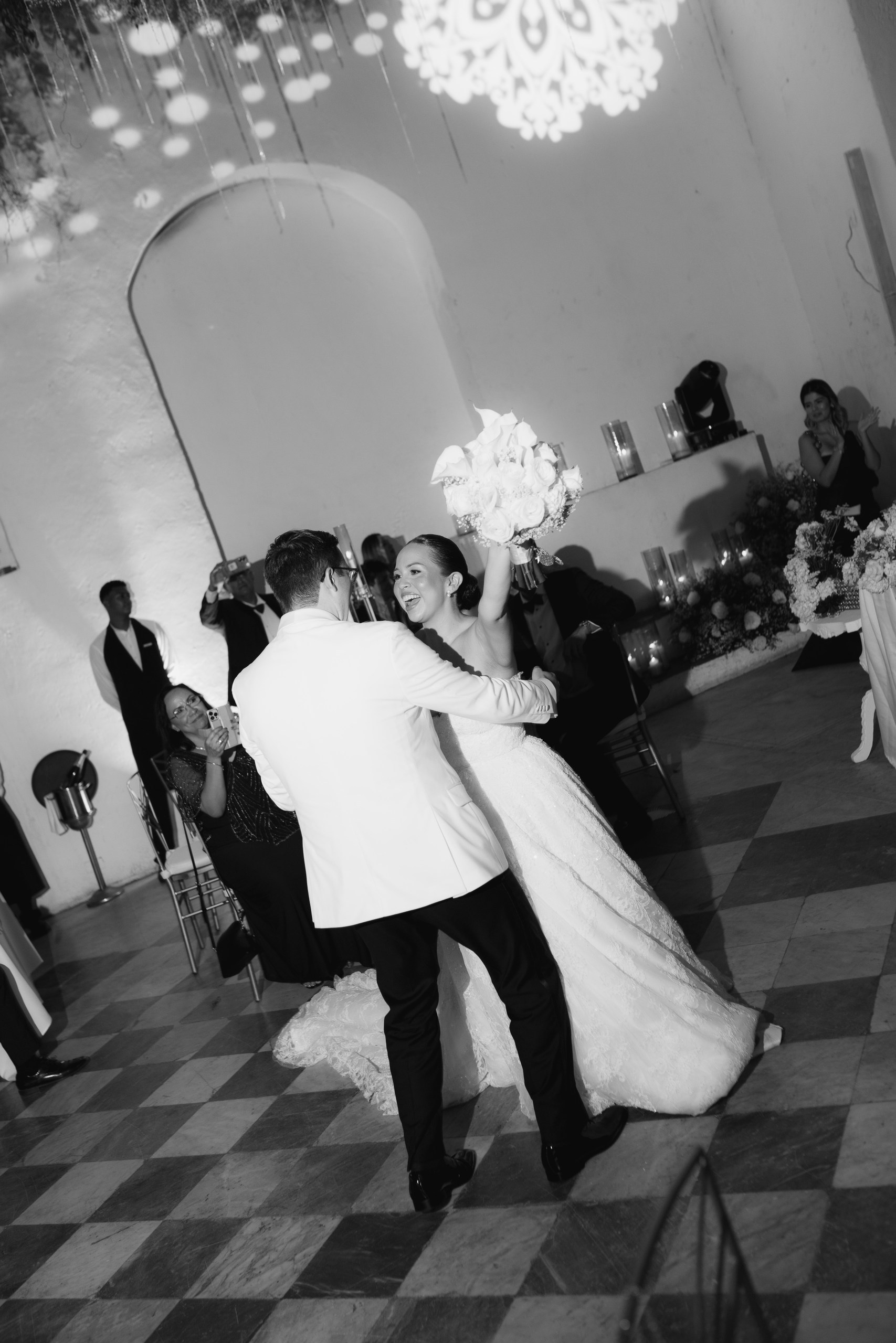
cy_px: 672
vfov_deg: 54.4
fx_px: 1306
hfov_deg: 37.9
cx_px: 448
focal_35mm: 35
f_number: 3.2
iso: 500
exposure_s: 1/100
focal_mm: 35
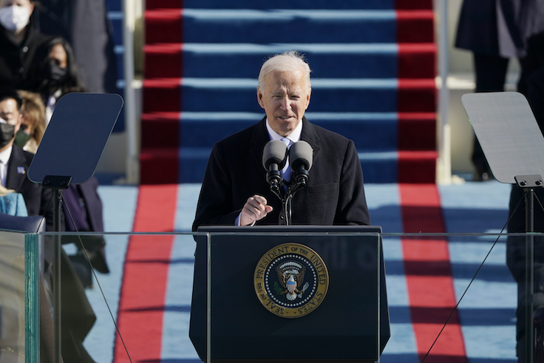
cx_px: 272
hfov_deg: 3.4
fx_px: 9068
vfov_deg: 2.3
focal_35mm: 600
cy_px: 182
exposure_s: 1/1000
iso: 250
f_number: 8
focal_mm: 600
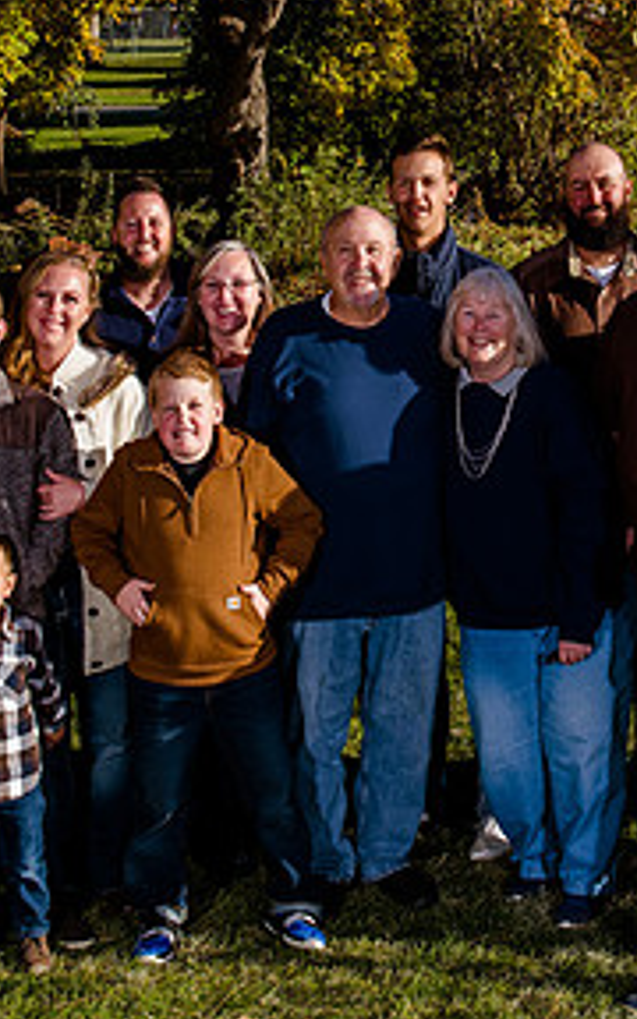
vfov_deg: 22.7
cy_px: 341
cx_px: 450
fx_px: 2528
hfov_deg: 14.3
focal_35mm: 91
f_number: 8
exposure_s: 1/320
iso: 320
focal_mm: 34
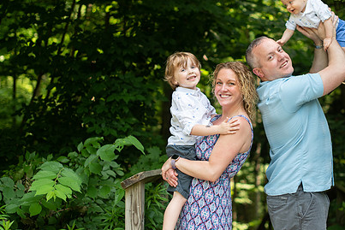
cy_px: 124
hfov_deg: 25.9
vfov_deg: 17.5
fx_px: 748
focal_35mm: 78
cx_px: 208
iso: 250
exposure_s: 1/800
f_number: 2.2
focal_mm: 50
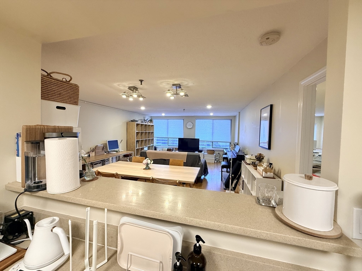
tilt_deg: -2.1
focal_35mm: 14
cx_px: 181
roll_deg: -1.1
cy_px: 136
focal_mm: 2.22
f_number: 2.2
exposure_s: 1/60
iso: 160
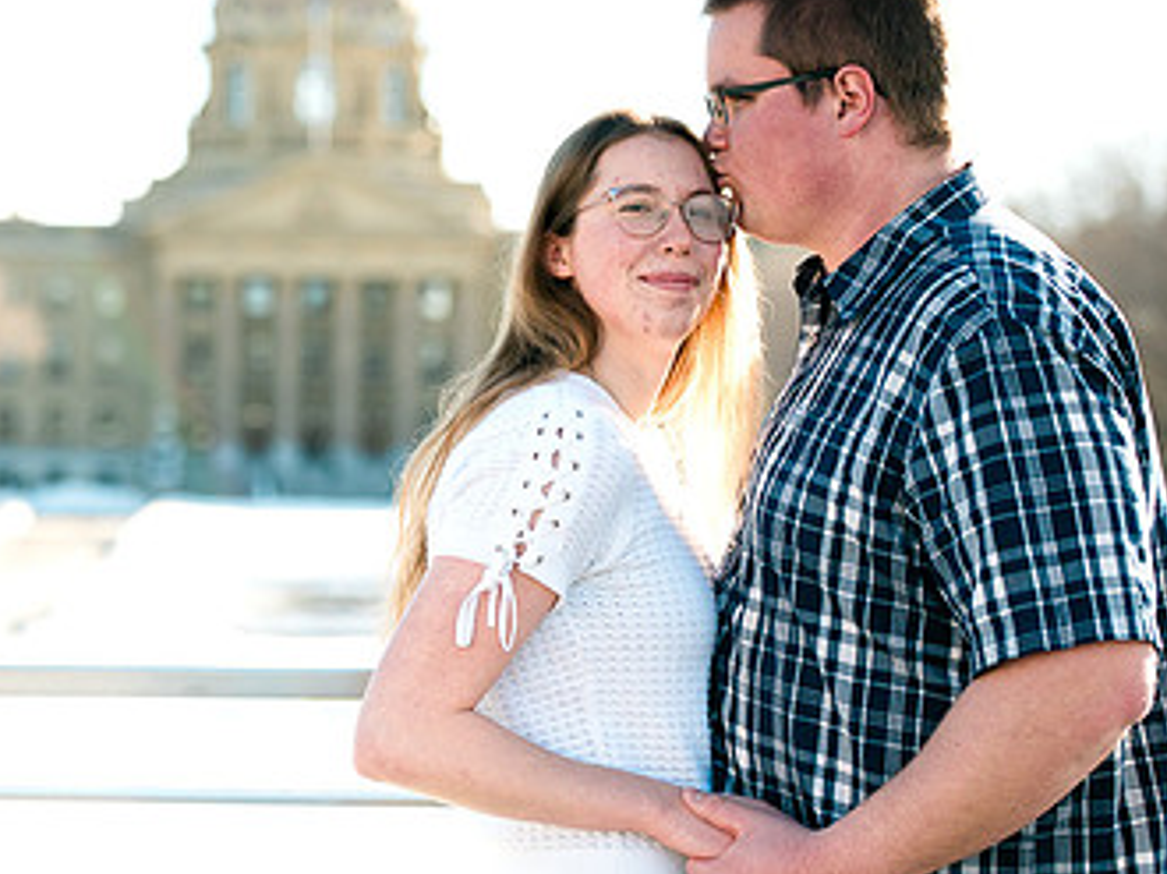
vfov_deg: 16.0
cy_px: 377
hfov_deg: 21.1
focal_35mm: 92
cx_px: 285
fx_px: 3099
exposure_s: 1/8000
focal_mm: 50
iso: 400
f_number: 2
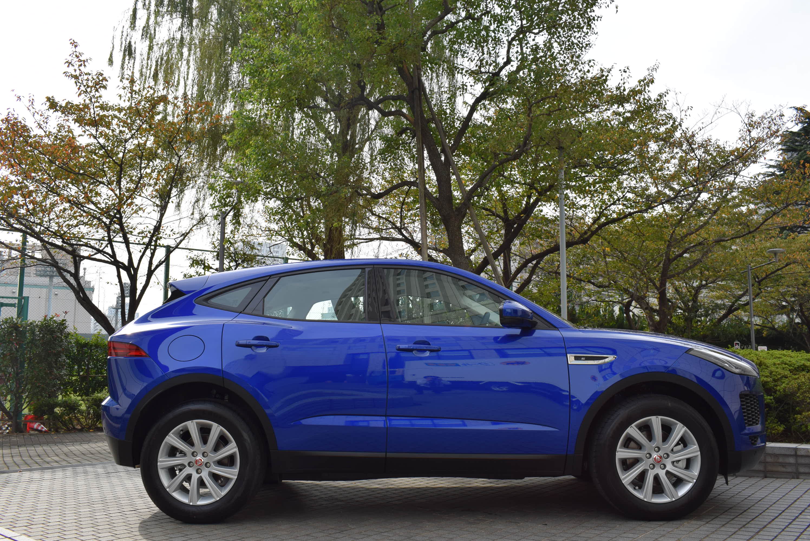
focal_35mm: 32
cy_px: 270
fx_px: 709
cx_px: 405
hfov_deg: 59.5
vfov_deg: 41.8
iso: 200
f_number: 9
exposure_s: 1/320
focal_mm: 21
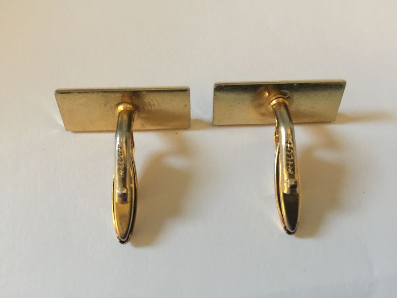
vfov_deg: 48.2
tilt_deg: -69.2
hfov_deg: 61.7
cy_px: 149
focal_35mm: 29
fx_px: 333
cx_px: 198
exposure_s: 1/4
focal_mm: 4.15
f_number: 2.2
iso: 125
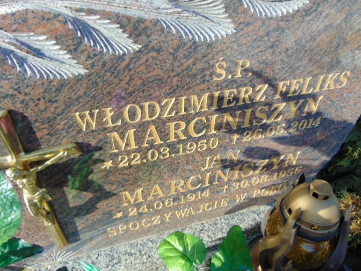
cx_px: 180
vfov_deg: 54.9
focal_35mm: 25
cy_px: 136
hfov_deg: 69.4
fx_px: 261
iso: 80
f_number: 3
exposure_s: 1/320
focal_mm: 4.5
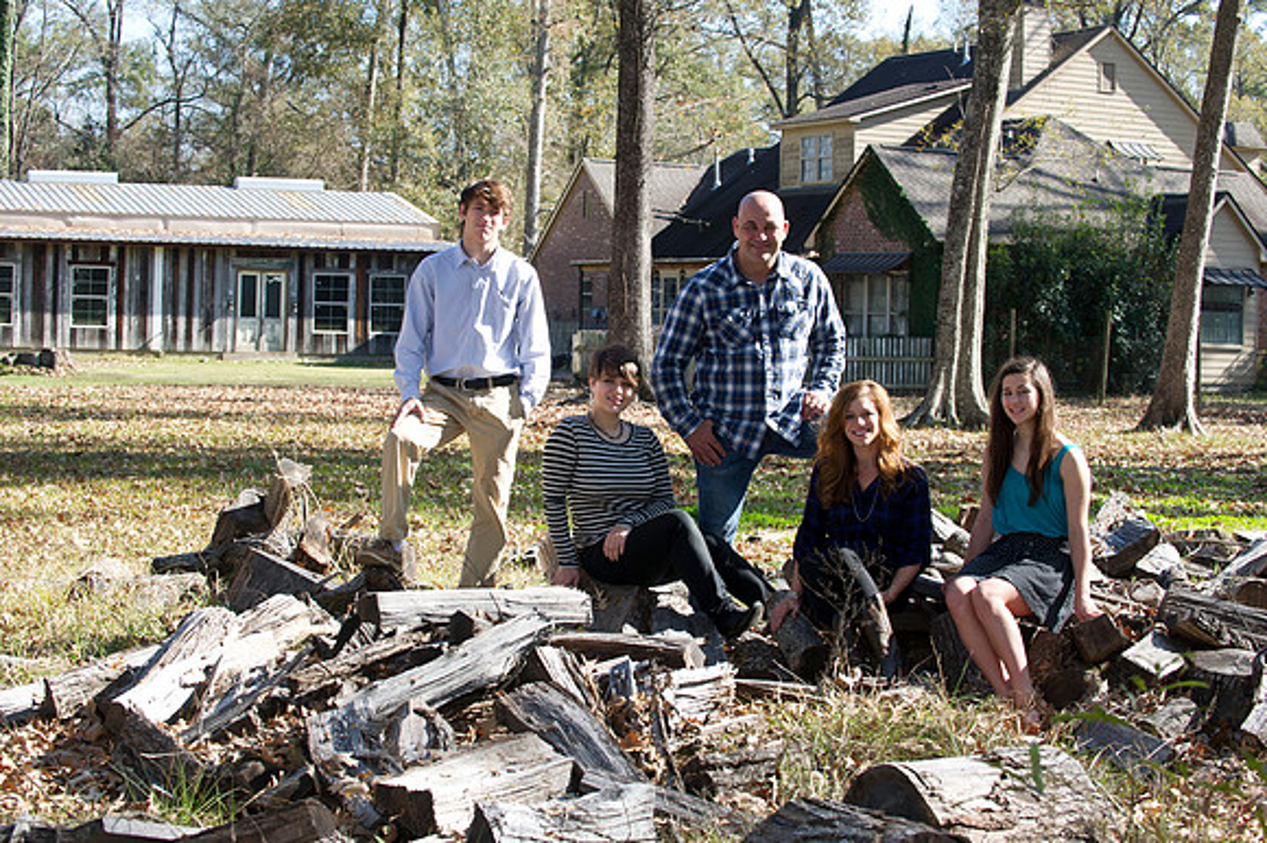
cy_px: 422
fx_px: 2462
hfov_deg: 28.9
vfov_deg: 19.4
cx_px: 634
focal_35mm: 70
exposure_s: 1/250
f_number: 6.3
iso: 400
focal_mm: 70
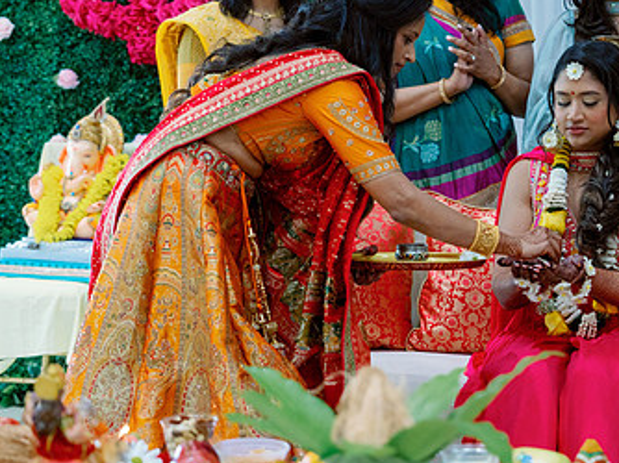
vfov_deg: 15.8
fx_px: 1662
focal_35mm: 93
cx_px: 506
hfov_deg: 20.8
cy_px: 121
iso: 2500
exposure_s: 1/250
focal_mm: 55
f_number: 2.8
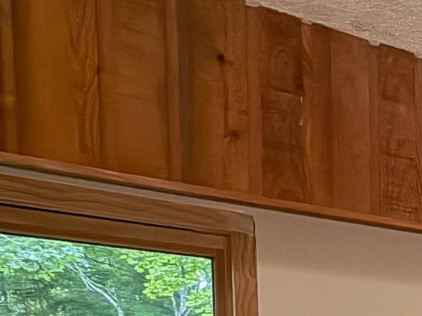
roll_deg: -0.1
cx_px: 816
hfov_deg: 19.6
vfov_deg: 20.4
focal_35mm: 63
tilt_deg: -2.4
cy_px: 455
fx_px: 768
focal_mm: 2.22
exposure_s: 1/40
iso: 500
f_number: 2.2
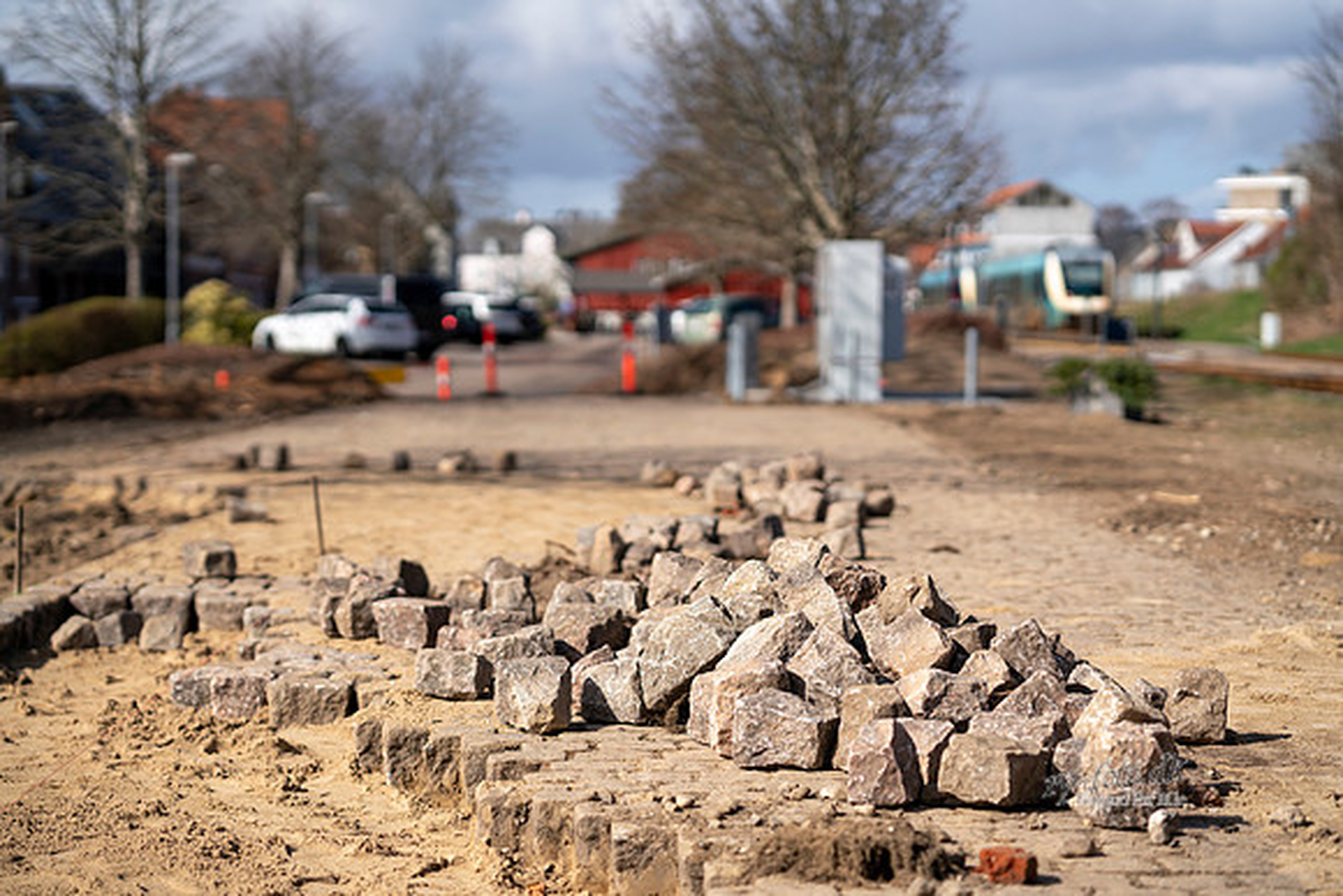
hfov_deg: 23.9
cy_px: 448
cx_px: 672
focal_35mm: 85
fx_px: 3172
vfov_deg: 16.1
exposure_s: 1/4000
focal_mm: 85
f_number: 2
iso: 100
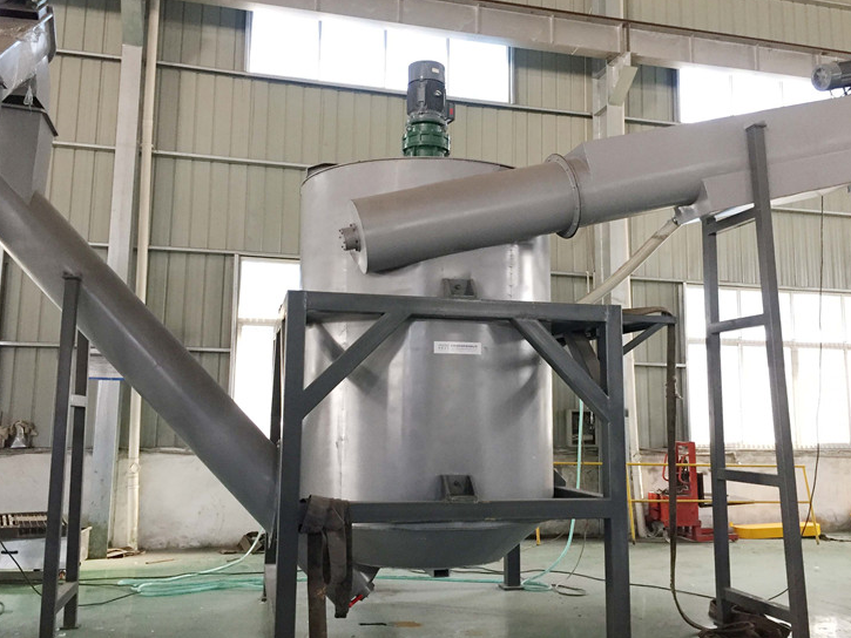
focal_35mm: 32
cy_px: 299
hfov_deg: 56.8
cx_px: 435
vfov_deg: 44.2
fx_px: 787
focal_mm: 4.15
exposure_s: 1/33
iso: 200
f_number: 2.2
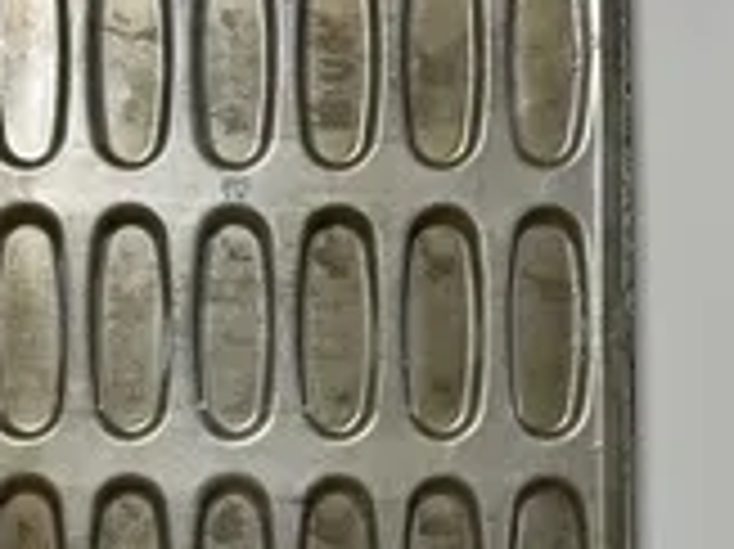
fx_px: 1356
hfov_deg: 30.0
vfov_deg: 22.5
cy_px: 468
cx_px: 216
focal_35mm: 64
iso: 100
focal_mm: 5.7
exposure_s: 1/60
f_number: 1.5
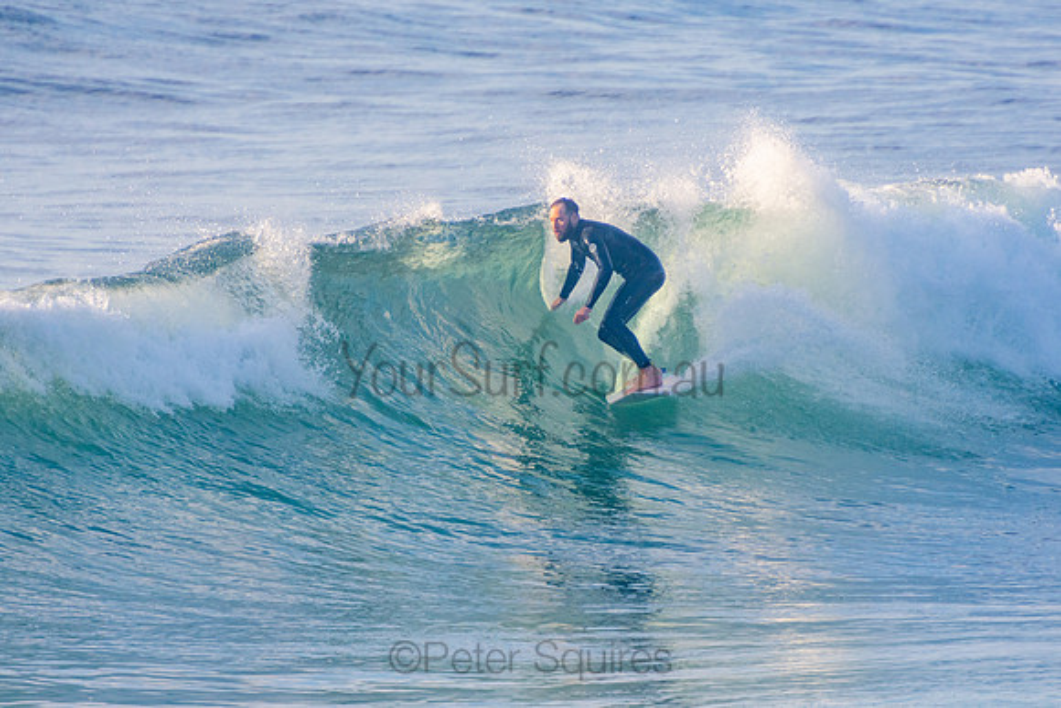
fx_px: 18316
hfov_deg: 3.3
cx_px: 530
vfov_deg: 2.2
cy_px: 354
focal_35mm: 621
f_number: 5.6
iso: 450
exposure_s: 1/1250
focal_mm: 400
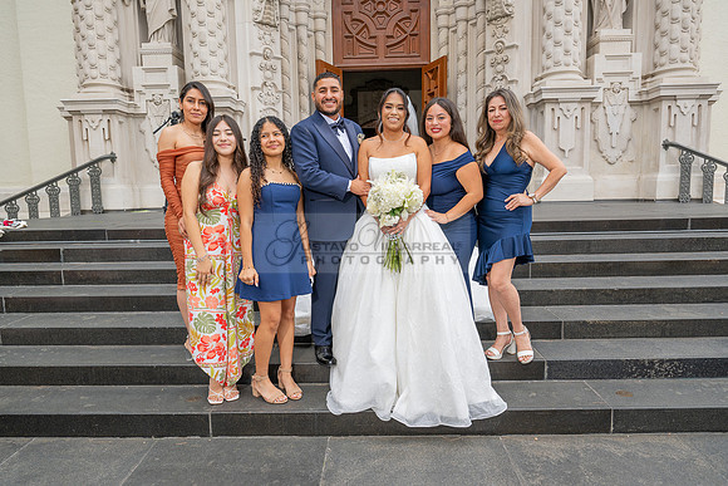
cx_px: 364
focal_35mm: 24
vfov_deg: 53.2
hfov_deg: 73.7
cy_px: 243
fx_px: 485
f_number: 5.6
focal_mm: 24
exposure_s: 1/200
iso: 200
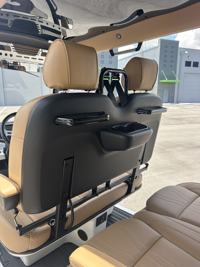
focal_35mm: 24
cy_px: 134
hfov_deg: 56.8
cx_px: 100
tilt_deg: -11.7
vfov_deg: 71.6
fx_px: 185
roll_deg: -1.8
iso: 80
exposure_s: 1/836
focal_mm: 6.86
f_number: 1.78
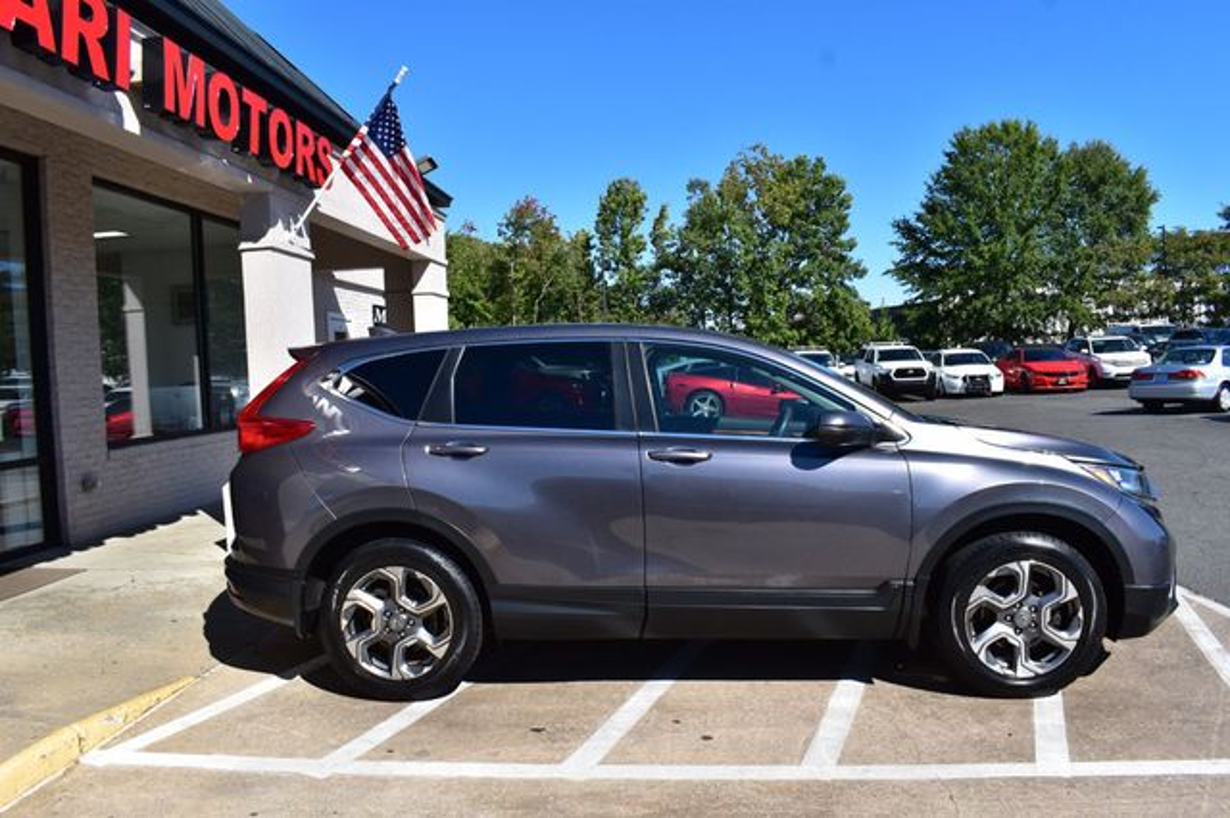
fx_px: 922
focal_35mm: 27
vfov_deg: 47.9
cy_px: 409
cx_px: 615
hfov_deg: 67.4
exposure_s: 1/500
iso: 360
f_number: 11
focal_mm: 18
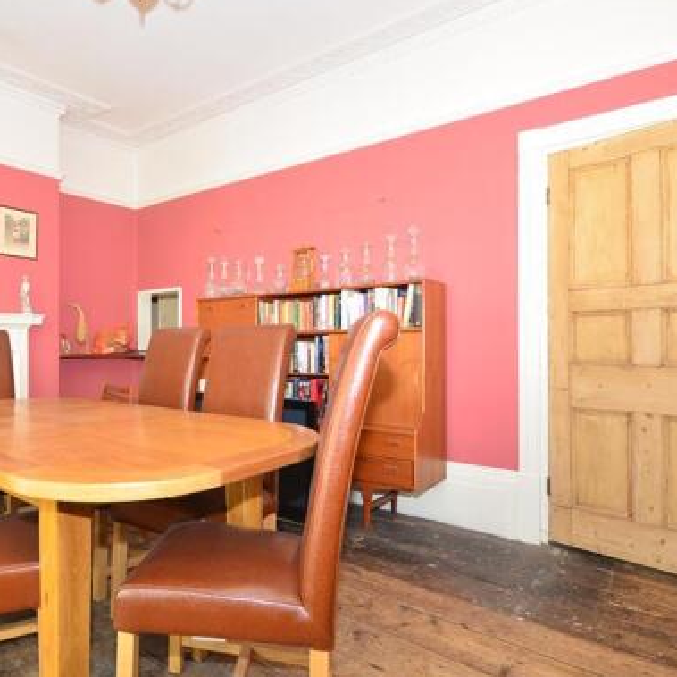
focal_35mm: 22
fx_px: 487
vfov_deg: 69.6
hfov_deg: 68.1
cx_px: 239
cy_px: 338
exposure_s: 1/2.5
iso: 200
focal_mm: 10
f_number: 5
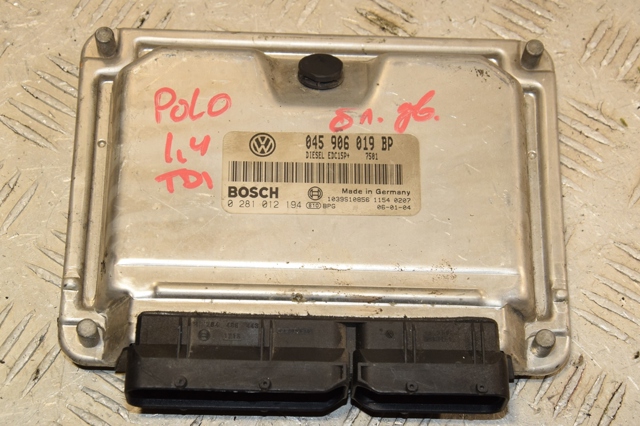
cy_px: 213
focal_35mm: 87
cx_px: 320
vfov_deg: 15.7
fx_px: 1546
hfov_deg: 23.4
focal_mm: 58
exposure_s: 1/200
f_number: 10
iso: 800
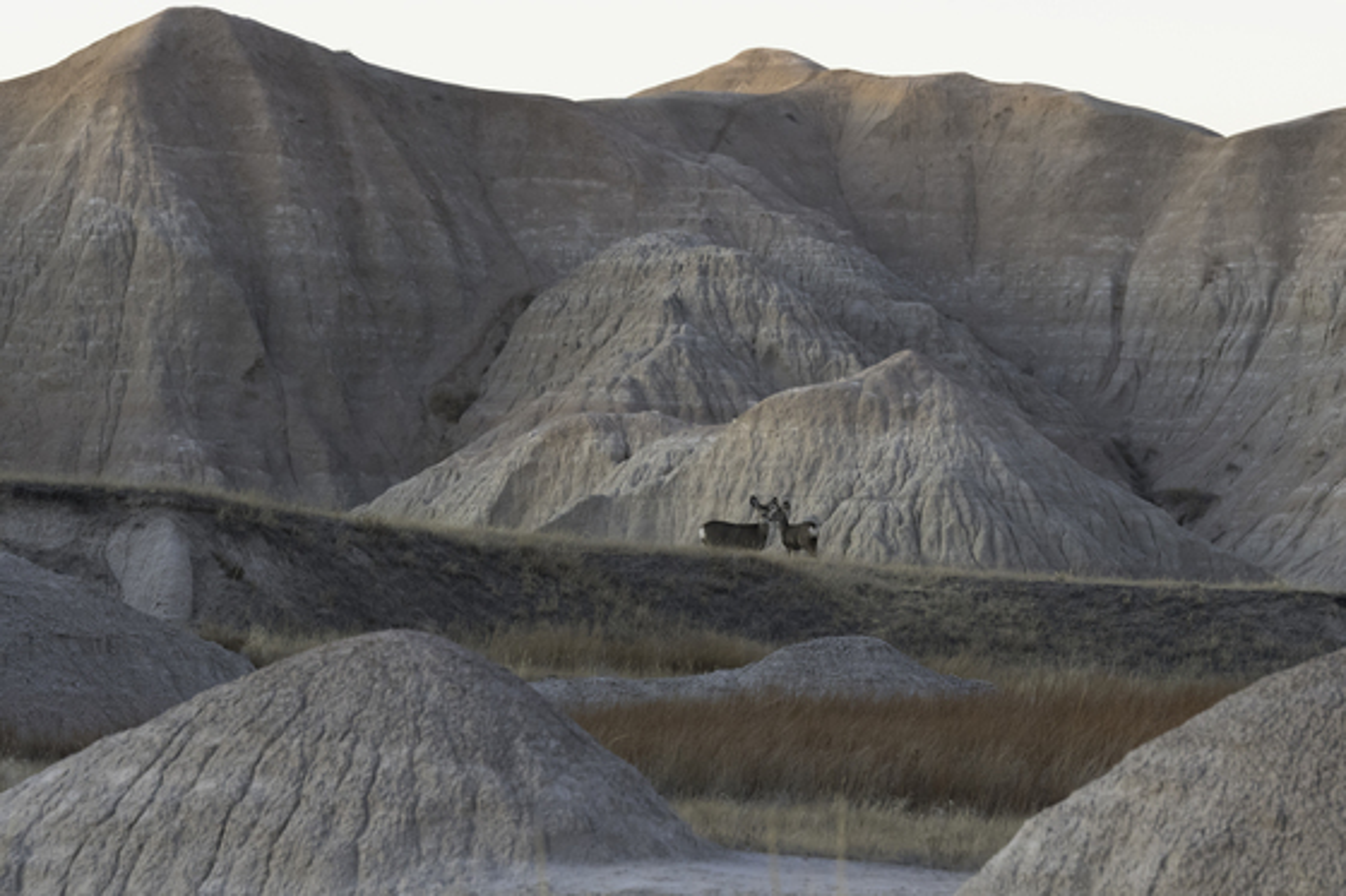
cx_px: 673
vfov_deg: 6.3
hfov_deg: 9.5
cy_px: 448
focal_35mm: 218
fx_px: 8129
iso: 1800
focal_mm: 145
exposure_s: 1/400
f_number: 5.6
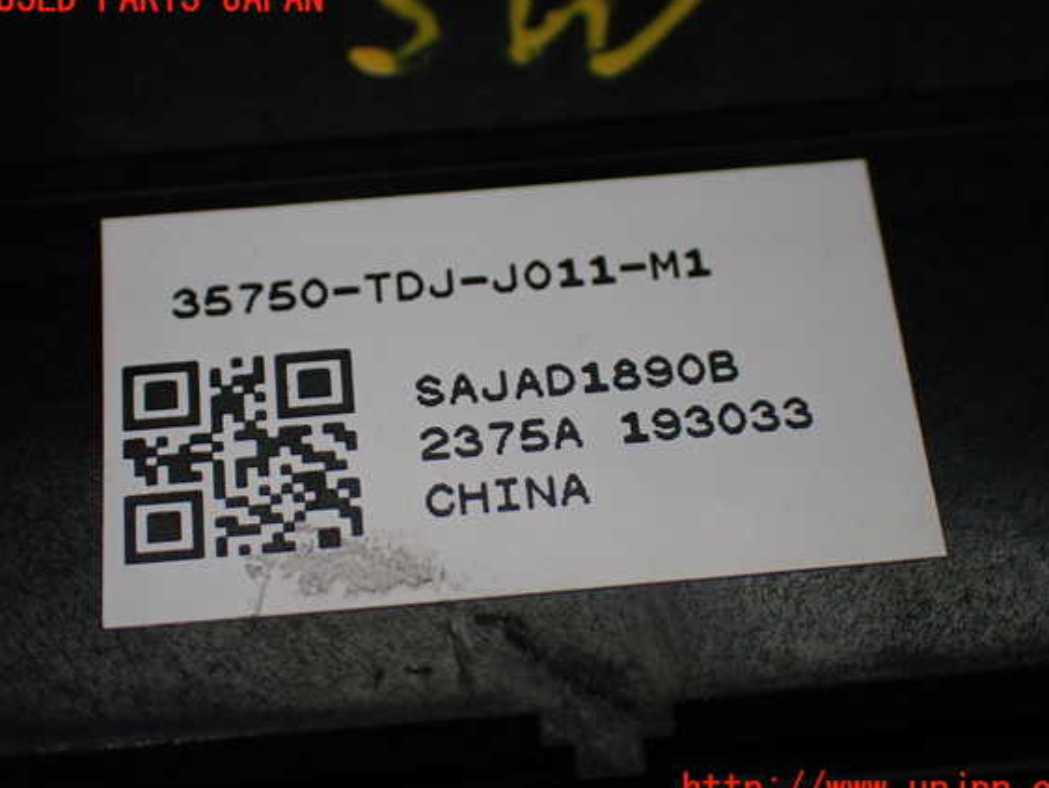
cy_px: 395
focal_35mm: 82
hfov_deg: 23.8
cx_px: 544
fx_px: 2487
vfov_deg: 18.0
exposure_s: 1/320
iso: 320
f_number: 4.1
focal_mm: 13.65
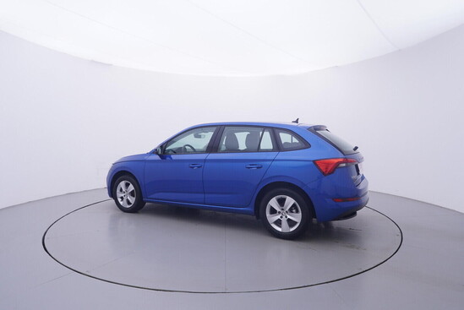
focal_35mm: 22
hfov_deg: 77.3
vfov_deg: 56.2
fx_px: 290
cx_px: 232
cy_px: 155
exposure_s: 1/80
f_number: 5
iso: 200
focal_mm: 15
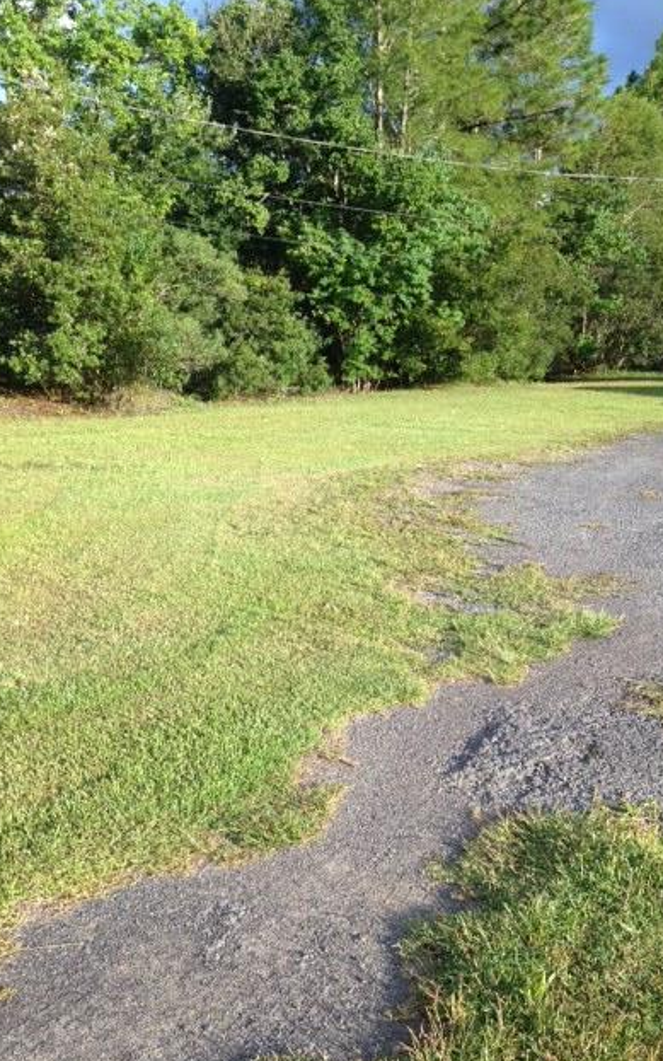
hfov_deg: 35.3
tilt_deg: -11.4
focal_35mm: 36
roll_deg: +0.2
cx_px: 355
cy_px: 537
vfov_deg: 54.0
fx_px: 1040
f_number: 2.4
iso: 50
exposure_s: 1/401
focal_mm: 4.12
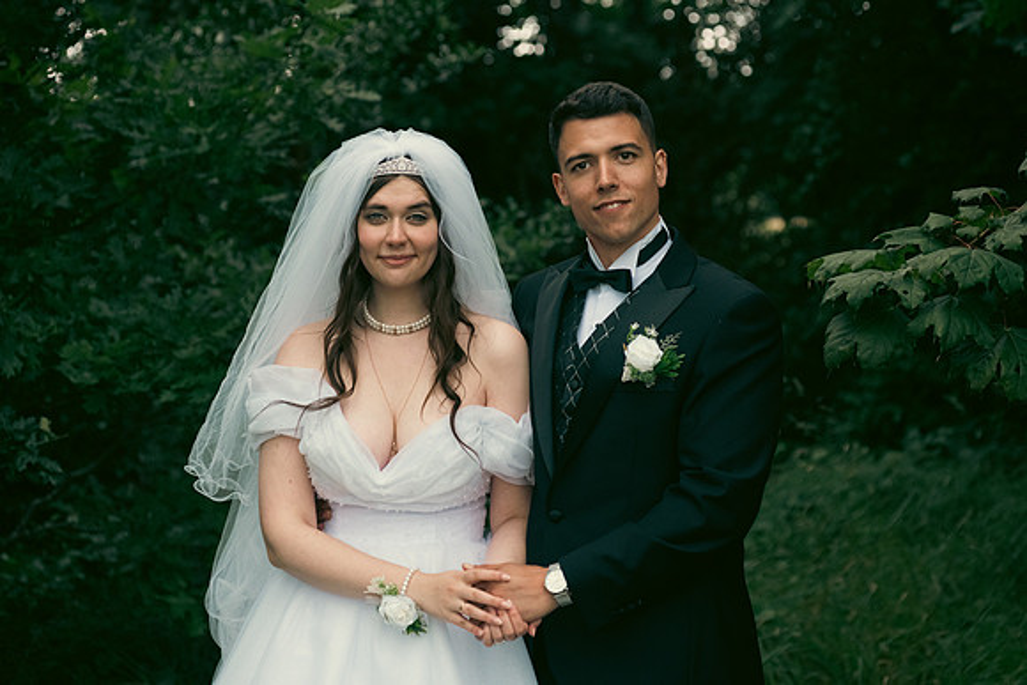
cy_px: 342
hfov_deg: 25.4
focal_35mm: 80
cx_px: 514
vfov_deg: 17.1
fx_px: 2283
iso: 800
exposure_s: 1/160
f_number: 3.5
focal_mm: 80
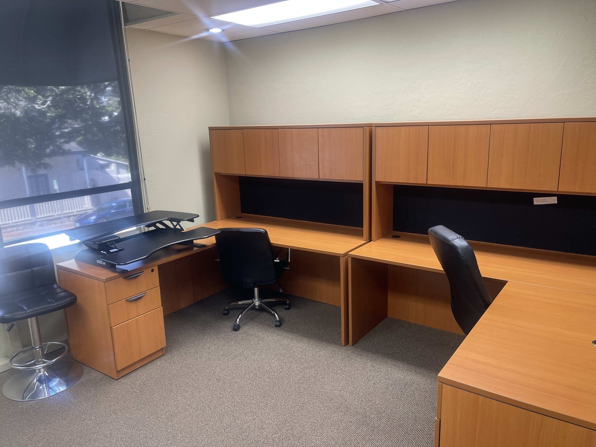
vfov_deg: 54.9
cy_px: 224
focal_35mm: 25
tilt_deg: -15.1
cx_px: 298
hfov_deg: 69.4
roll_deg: +3.0
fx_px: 430
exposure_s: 1/120
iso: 100
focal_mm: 5.1
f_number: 1.6
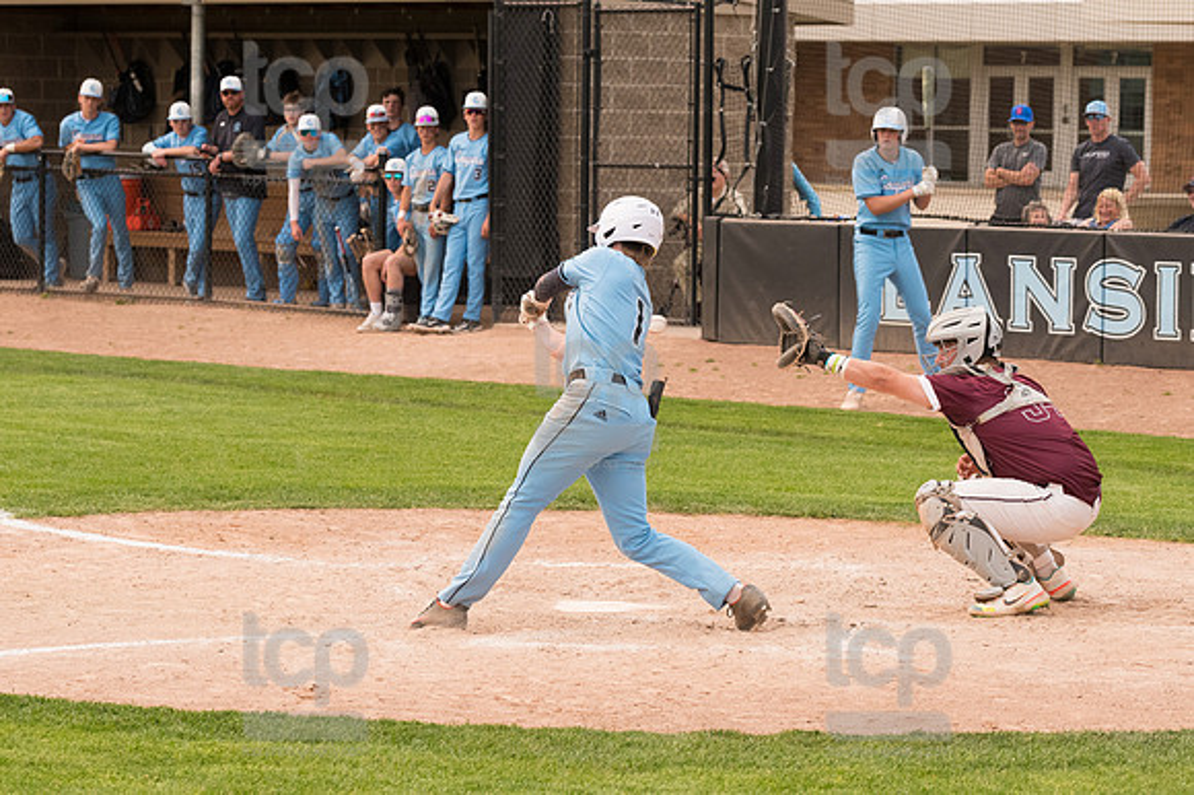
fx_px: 4972
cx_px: 597
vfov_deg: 9.1
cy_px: 398
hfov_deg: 13.7
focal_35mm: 150
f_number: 5.6
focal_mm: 100
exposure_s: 1/2000
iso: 1000
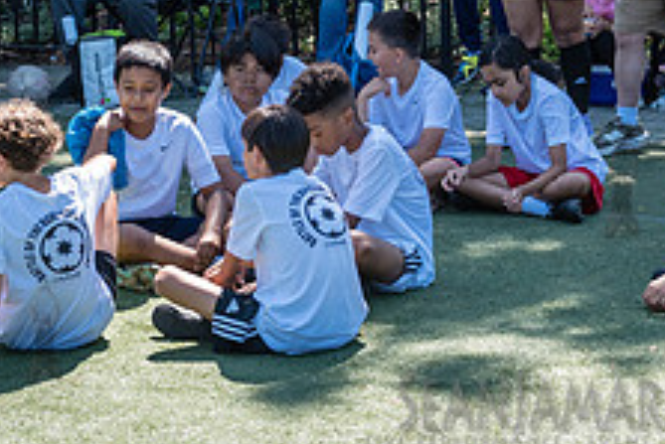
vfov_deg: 10.4
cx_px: 620
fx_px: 2403
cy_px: -103
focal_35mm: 130
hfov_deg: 15.5
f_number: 4
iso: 200
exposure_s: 1/500
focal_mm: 50
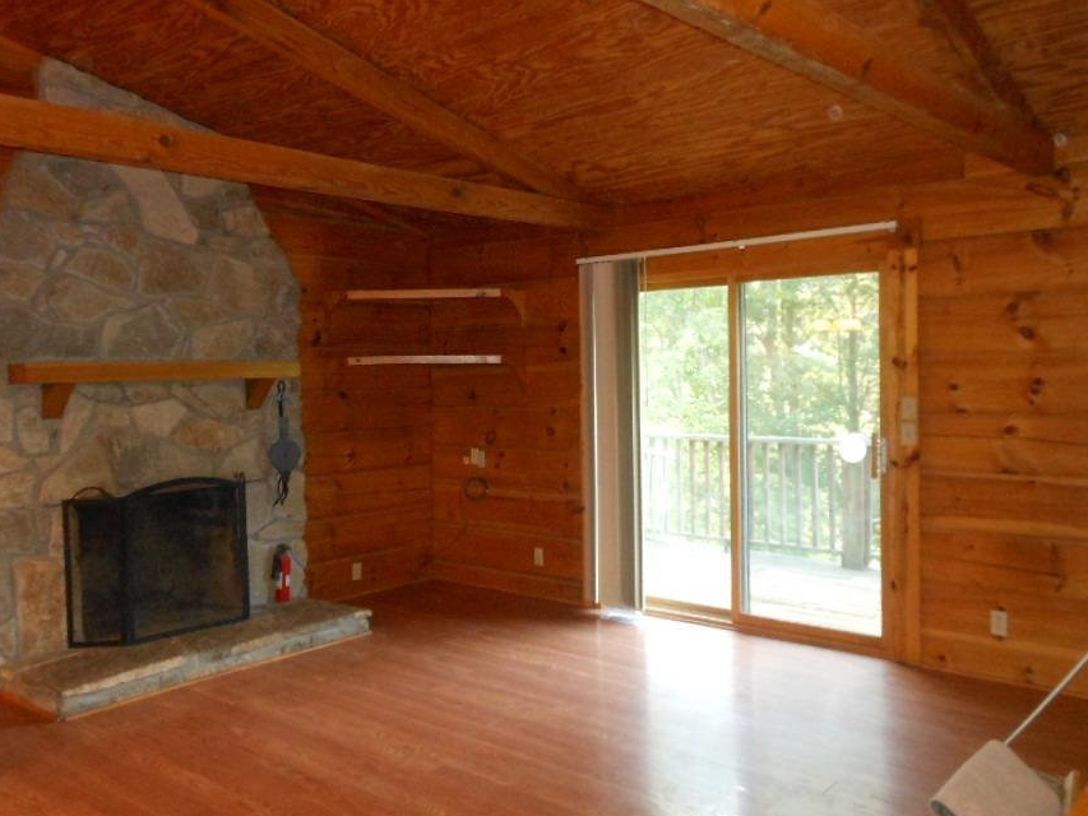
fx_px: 943
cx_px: 517
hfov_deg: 59.9
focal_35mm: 30
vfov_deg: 46.7
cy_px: 346
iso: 500
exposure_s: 1/25
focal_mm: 4.5
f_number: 3.2
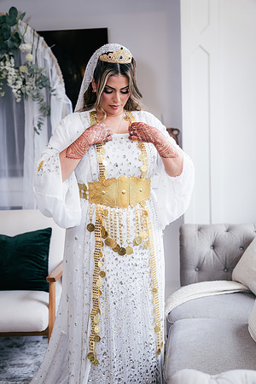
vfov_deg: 39.6
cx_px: 128
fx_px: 533
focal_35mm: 50
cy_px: 192
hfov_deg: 27.0
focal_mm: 50
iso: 400
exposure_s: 1/200
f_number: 2.8
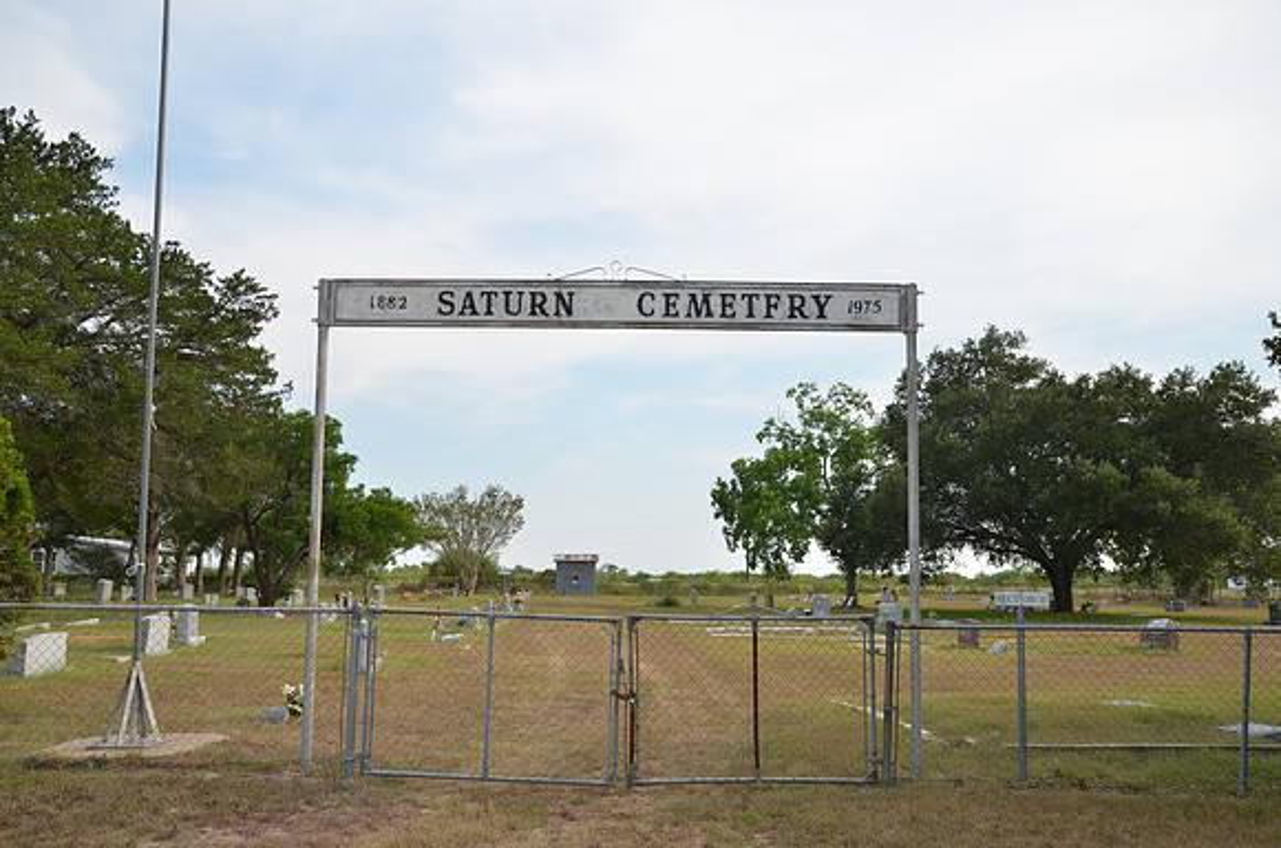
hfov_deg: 59.6
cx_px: 640
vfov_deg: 41.5
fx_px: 1118
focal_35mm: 32
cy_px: 424
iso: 200
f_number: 6.3
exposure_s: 1/160
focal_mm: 21
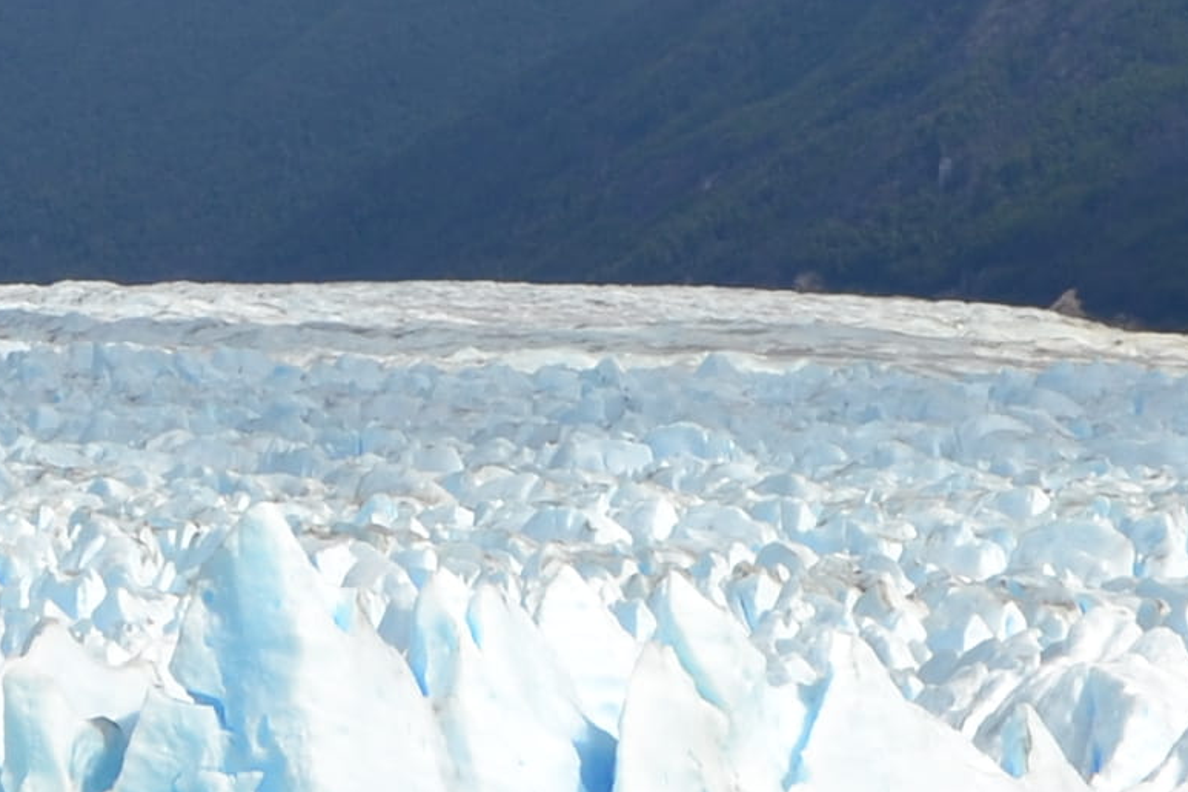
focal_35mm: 313
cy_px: 797
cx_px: 324
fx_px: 10326
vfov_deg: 4.4
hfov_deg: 6.6
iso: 100
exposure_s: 1/400
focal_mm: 35
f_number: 10
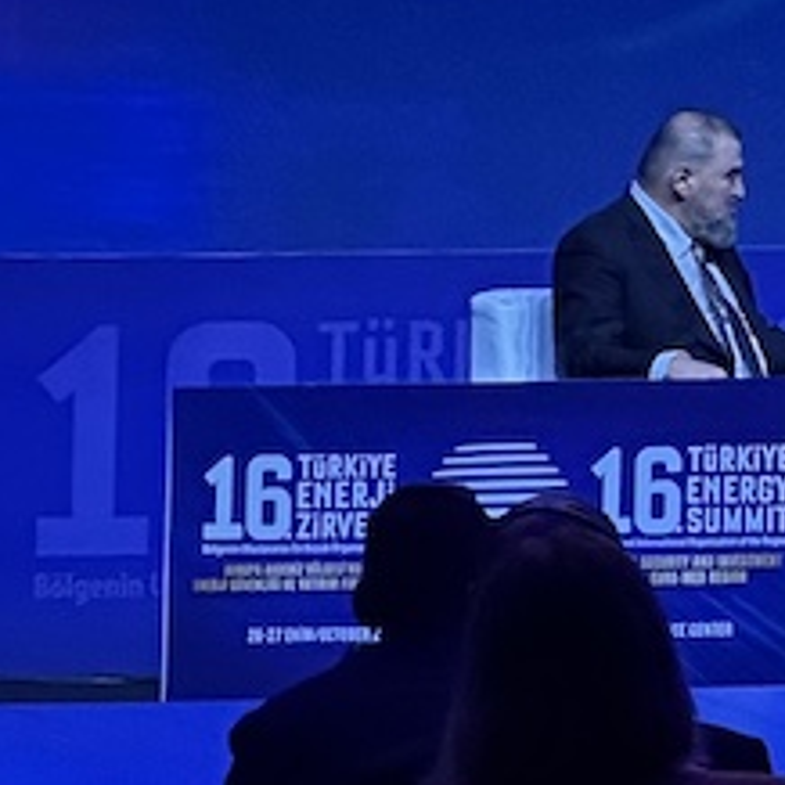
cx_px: 2117
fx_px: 9596
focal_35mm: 374
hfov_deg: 4.5
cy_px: -609
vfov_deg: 4.6
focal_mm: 9
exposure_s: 1/100
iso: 400
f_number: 2.8
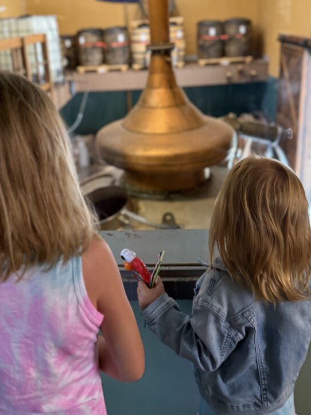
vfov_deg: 52.7
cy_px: 132
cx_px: 133
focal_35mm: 34
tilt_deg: -13.2
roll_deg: +2.6
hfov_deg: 41.7
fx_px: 407
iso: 400
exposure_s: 1/56
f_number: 1.78
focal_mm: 6.76
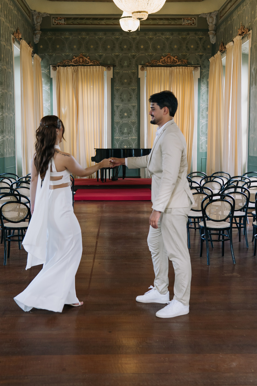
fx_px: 482
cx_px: 128
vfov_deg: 43.6
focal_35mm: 45
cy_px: 193
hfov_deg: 29.9
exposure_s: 1/200
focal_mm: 30
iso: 500
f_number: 2.8
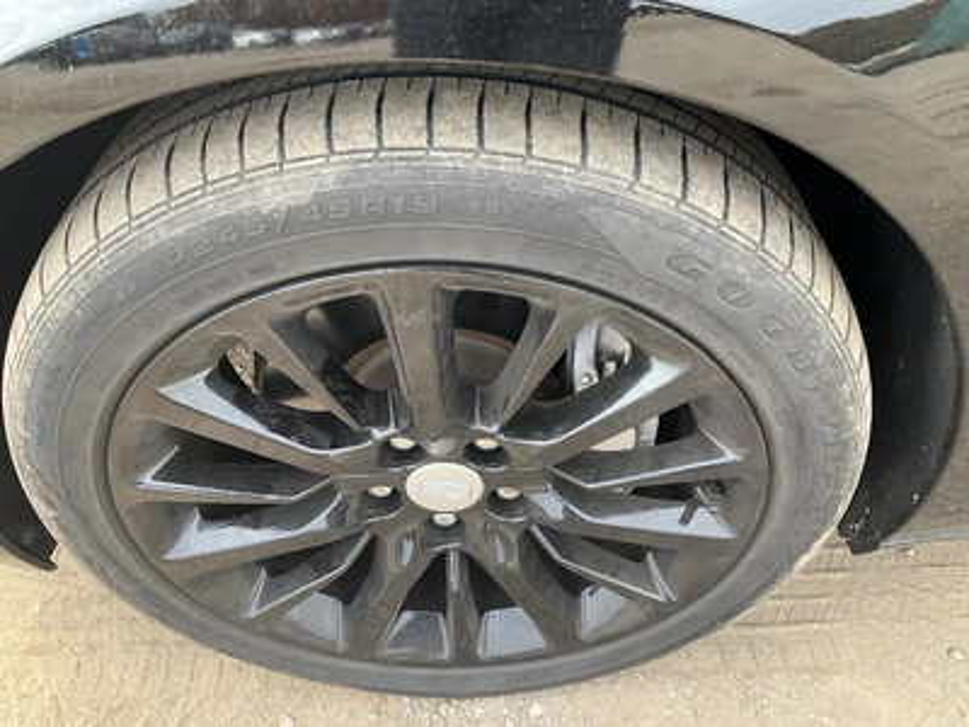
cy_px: 364
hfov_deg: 61.7
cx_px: 484
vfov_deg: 48.2
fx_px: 812
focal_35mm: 29
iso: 32
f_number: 1.8
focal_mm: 3
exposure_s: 1/122
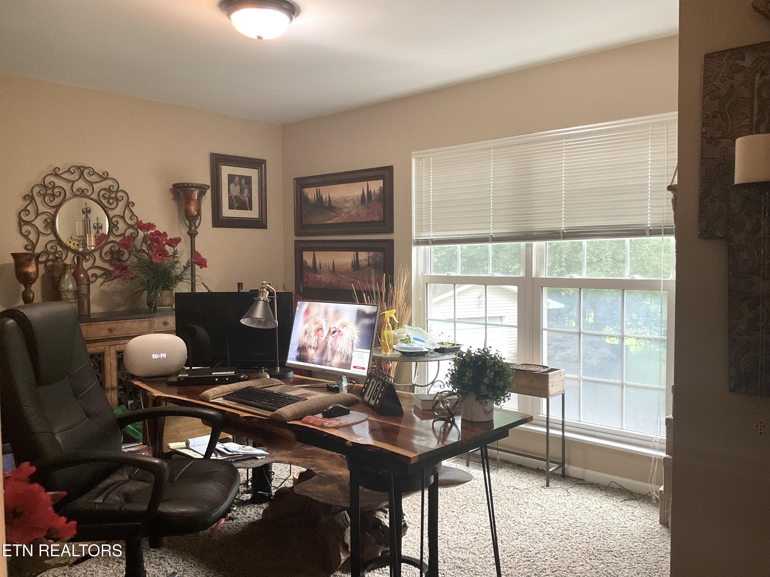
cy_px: 288
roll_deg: +0.5
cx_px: 385
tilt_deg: -1.9
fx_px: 645
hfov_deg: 61.7
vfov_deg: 48.2
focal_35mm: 29
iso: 160
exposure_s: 1/60
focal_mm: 3
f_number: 1.8
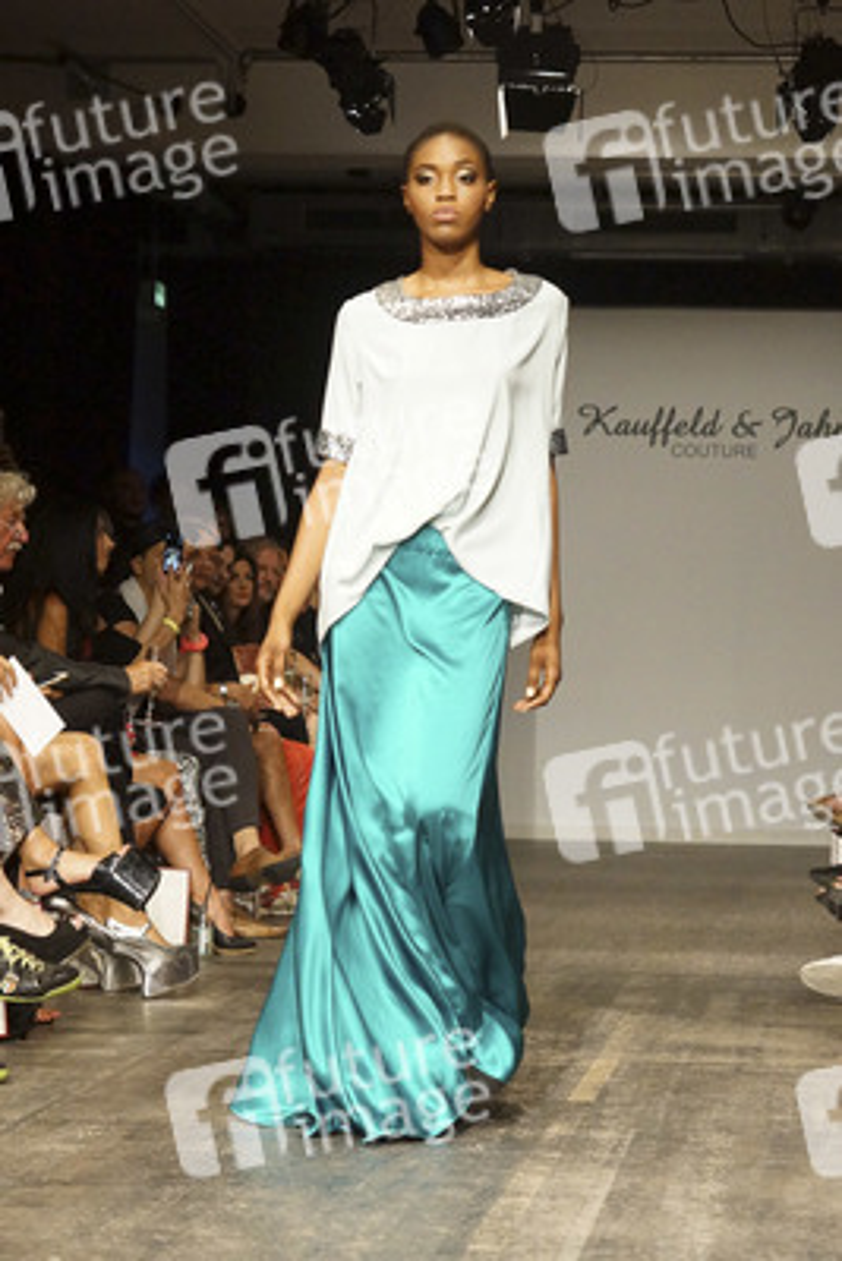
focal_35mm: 105
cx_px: 421
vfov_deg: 19.4
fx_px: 3680
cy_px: 630
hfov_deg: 13.1
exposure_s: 1/400
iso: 1600
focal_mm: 50
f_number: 2.8
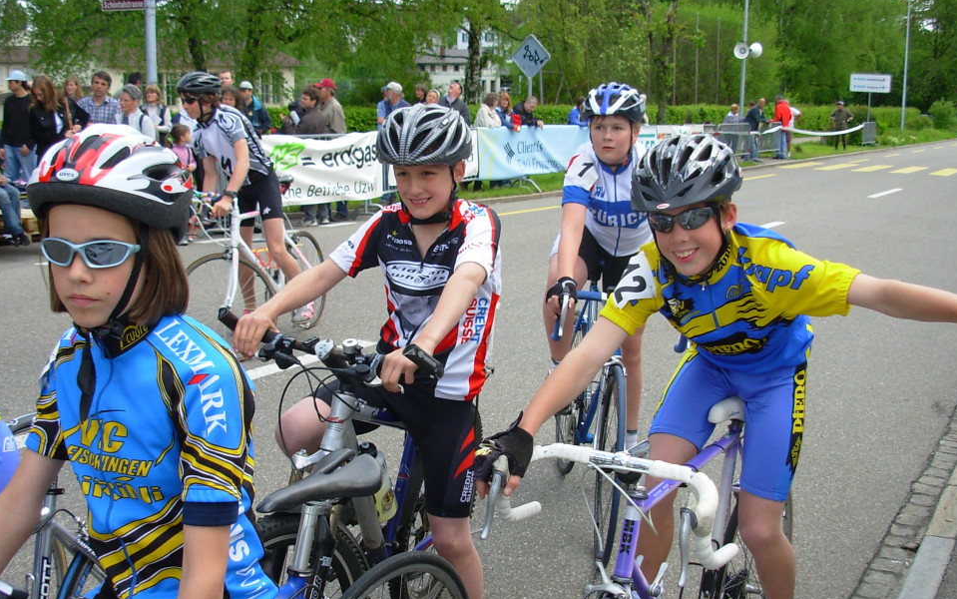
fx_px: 1122
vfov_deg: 29.8
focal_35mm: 43
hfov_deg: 46.2
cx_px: 492
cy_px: 348
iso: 50
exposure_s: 1/342
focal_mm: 6.3
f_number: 2.9
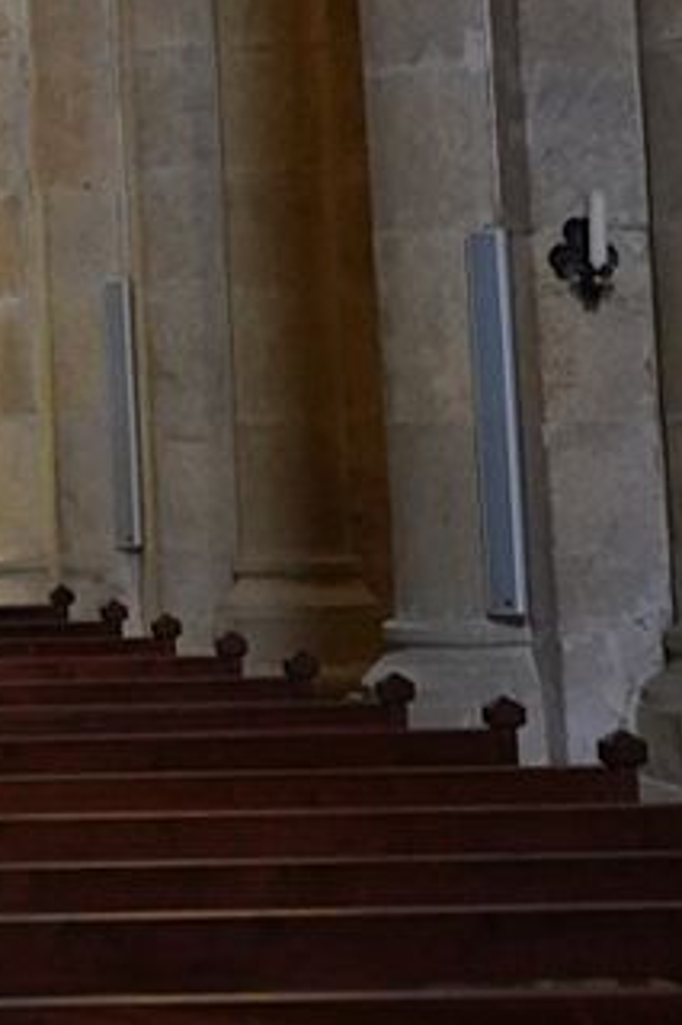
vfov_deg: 13.3
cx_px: -807
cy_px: -266
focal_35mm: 150
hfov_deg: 8.5
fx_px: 4267
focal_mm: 24
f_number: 4
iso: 3200
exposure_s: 1/80
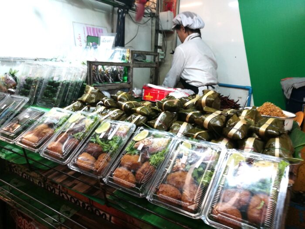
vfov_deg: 51.4
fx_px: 238
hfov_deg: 65.3
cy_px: 114
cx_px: 152
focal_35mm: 27
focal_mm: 4.5
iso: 160
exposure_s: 1/50
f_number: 16
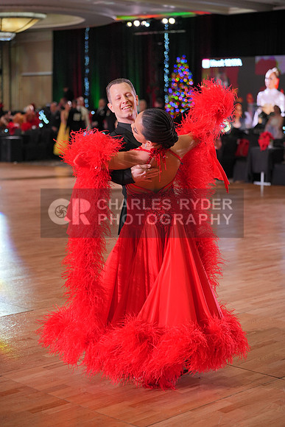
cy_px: 214
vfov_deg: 28.8
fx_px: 831
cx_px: 142
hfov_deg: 19.5
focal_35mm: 70
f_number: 2.8
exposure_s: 1/500
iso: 1600
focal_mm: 70
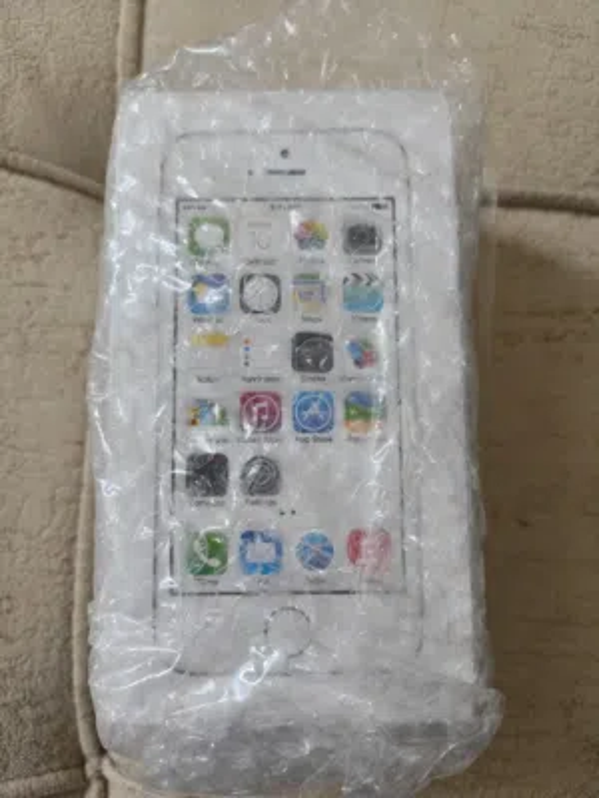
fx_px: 531
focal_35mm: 23
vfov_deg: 73.9
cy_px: 399
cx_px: 300
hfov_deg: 58.9
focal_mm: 5.56
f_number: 1.8
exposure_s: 1/120
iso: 392
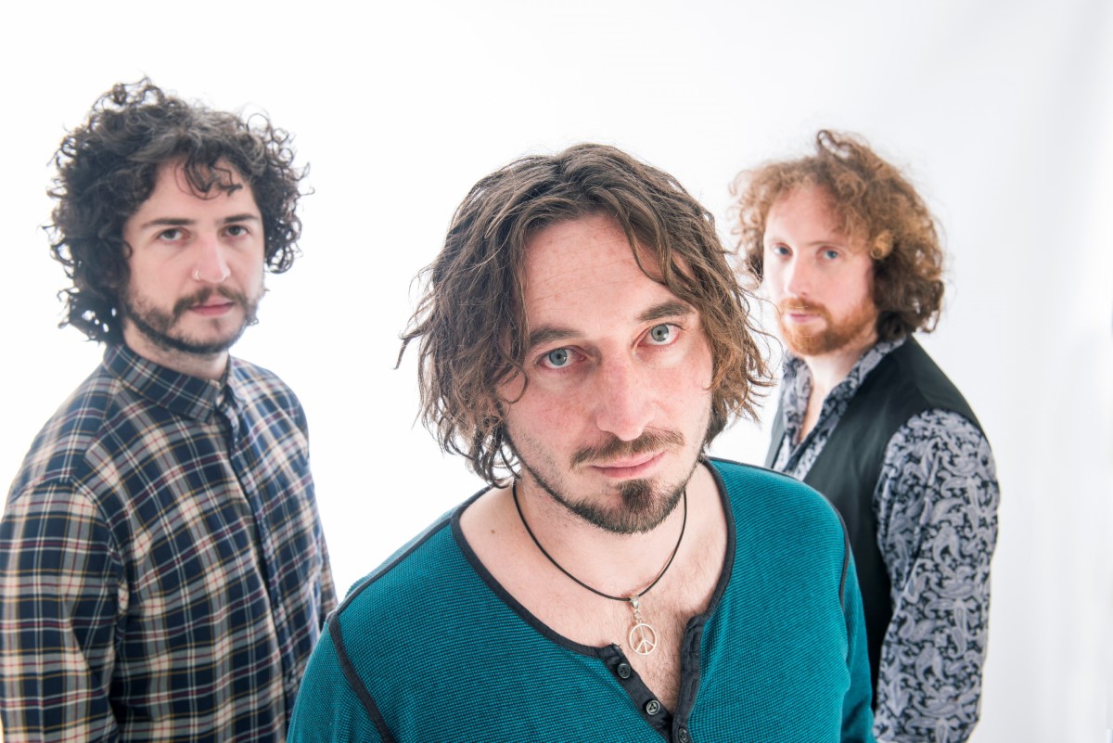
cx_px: 556
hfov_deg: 50.7
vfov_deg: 35.1
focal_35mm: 38
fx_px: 1175
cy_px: 372
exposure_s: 1/160
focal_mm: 38
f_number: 7.1
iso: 320
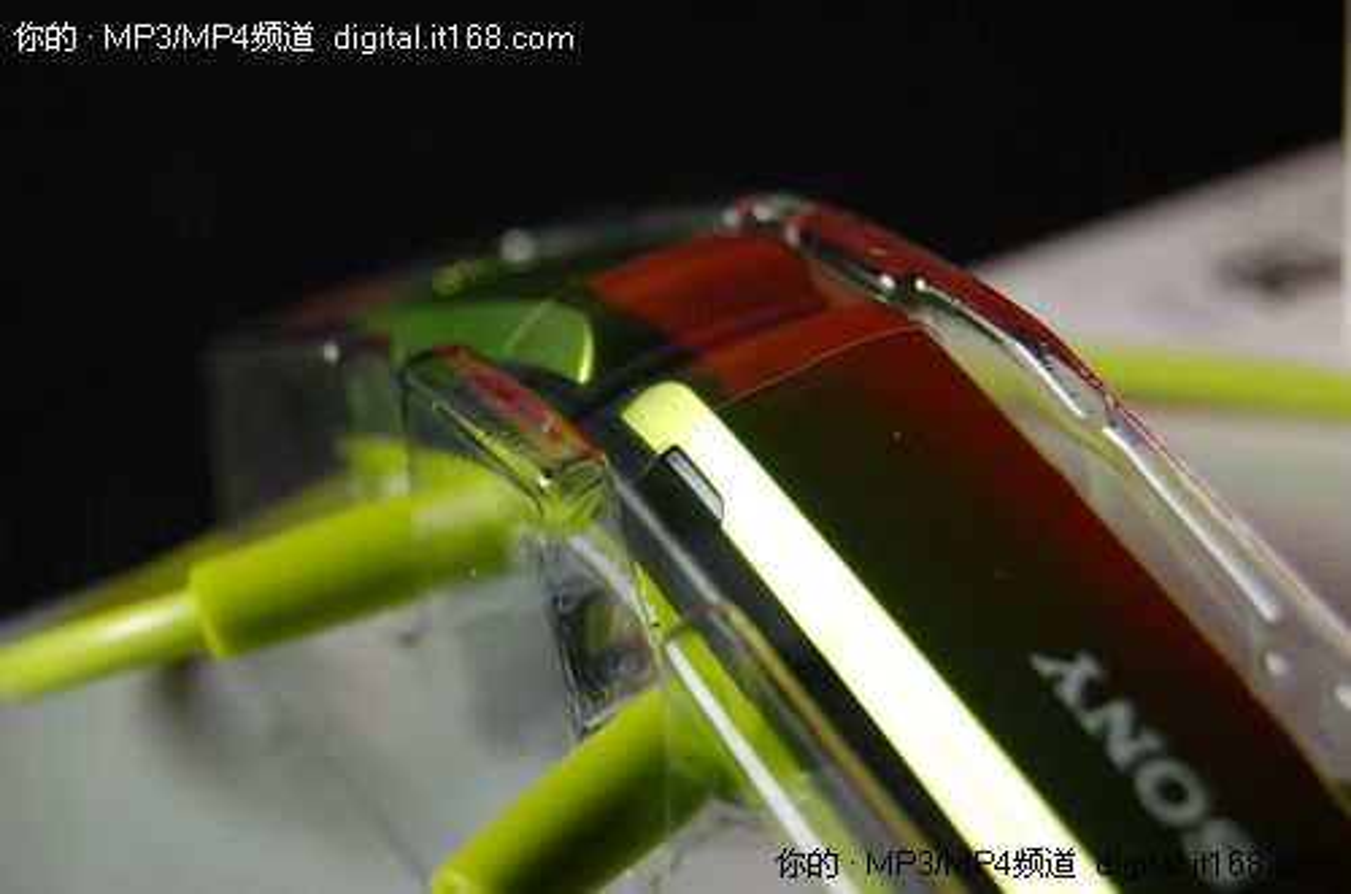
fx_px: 3089
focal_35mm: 82
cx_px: 676
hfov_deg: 24.7
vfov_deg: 16.5
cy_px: 447
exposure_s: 1/40
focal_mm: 55
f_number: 5.6
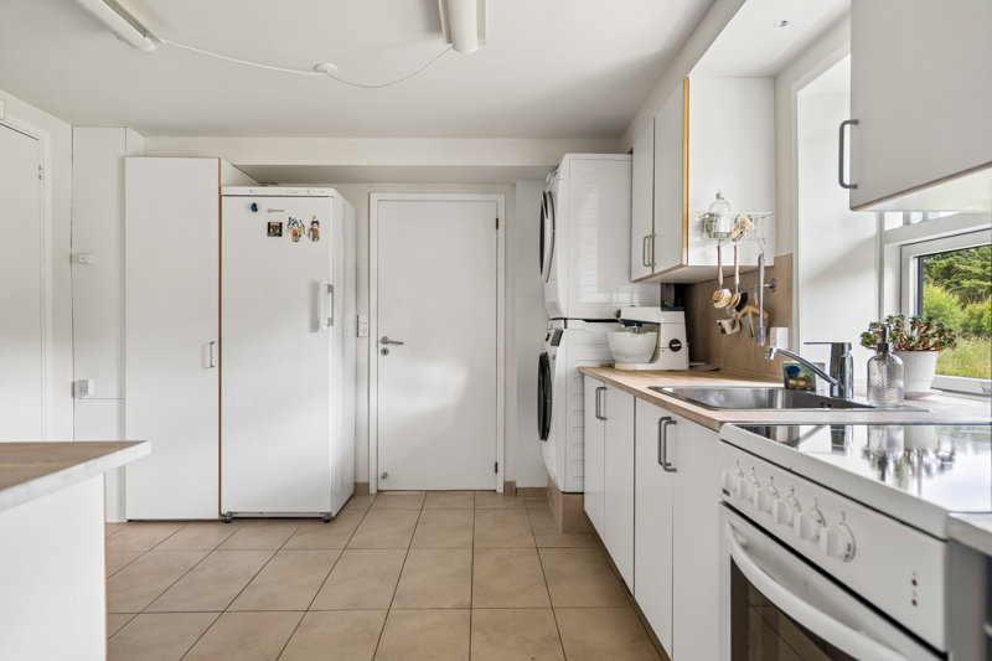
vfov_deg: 59.5
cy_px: 330
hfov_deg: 81.2
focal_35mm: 21
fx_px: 579
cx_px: 496
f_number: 4.5
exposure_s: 1/160
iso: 400
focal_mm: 21
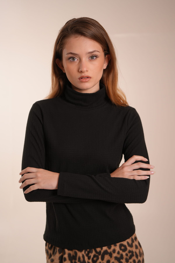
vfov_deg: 39.6
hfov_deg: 27.0
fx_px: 365
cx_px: 88
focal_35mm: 50
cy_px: 132
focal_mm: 50
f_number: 2.8
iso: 400
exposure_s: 1/125
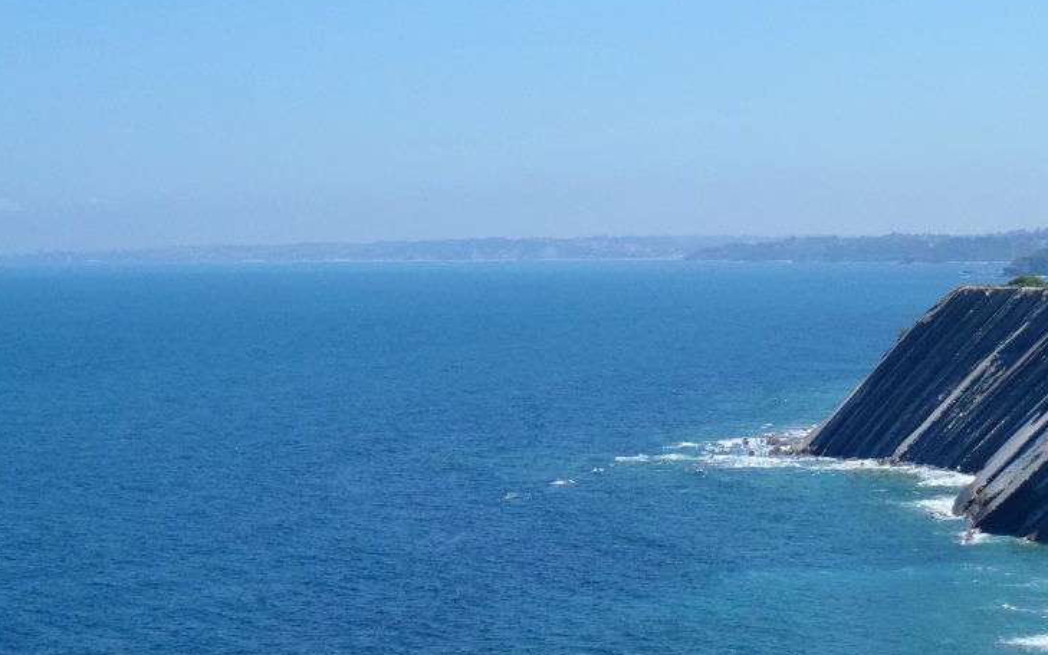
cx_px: 591
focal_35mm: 90
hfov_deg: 23.0
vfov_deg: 14.5
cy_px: 437
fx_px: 2571
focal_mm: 7.73
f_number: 13
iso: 100
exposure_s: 1/100
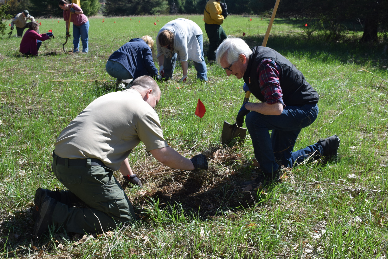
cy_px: 130
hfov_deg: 51.3
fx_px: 404
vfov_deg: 35.5
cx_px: 194
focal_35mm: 38
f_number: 9
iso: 200
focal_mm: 25
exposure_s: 1/320
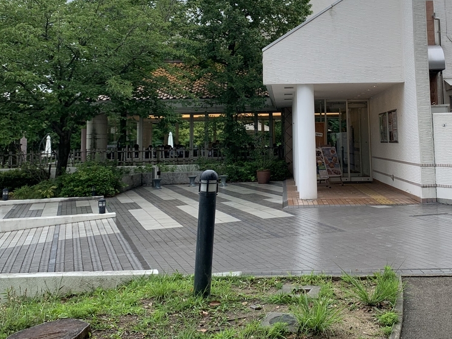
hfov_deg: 44.2
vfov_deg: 33.7
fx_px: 548
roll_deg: +1.9
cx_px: 296
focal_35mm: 42
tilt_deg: +6.6
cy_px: 88
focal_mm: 4.25
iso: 25
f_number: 1.8
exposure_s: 1/842
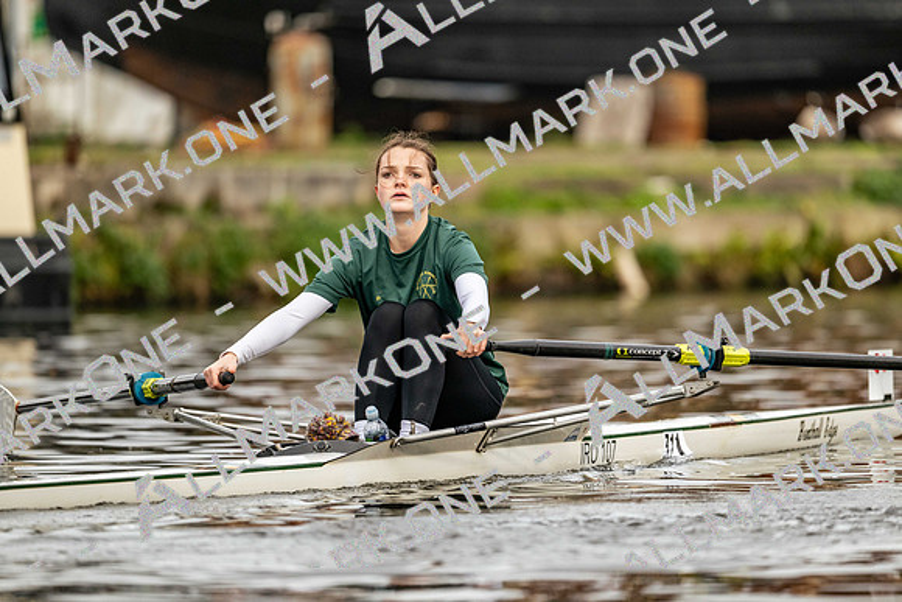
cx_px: 451
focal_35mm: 400
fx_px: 10024
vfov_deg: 3.4
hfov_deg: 5.2
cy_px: 301
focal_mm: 400
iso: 1400
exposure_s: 1/2500
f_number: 4.5
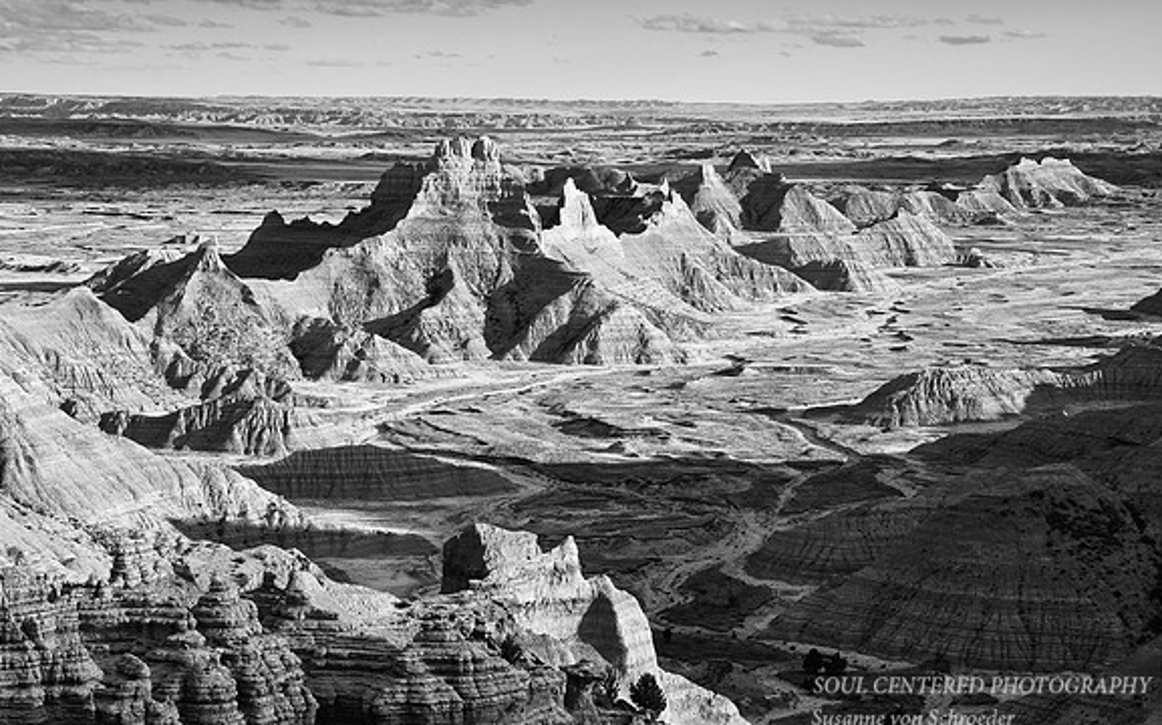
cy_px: 351
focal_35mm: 86
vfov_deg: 15.2
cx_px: 582
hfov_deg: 24.1
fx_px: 2722
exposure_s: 1/125
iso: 160
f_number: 13
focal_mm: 56
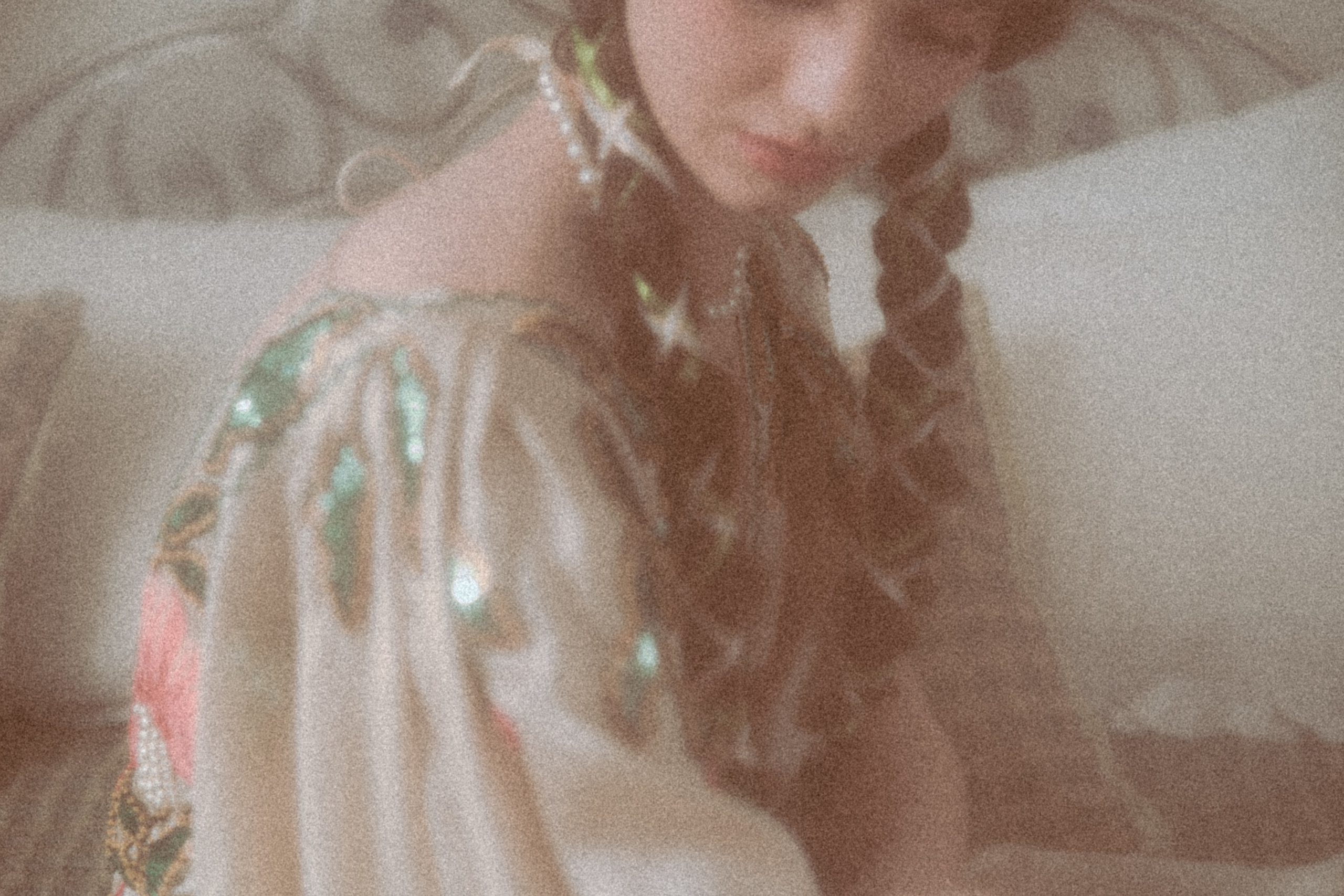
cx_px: 672
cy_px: 448
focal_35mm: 50
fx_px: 1867
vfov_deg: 27.0
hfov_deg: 39.6
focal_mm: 50
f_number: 2.8
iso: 400
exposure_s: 1/80
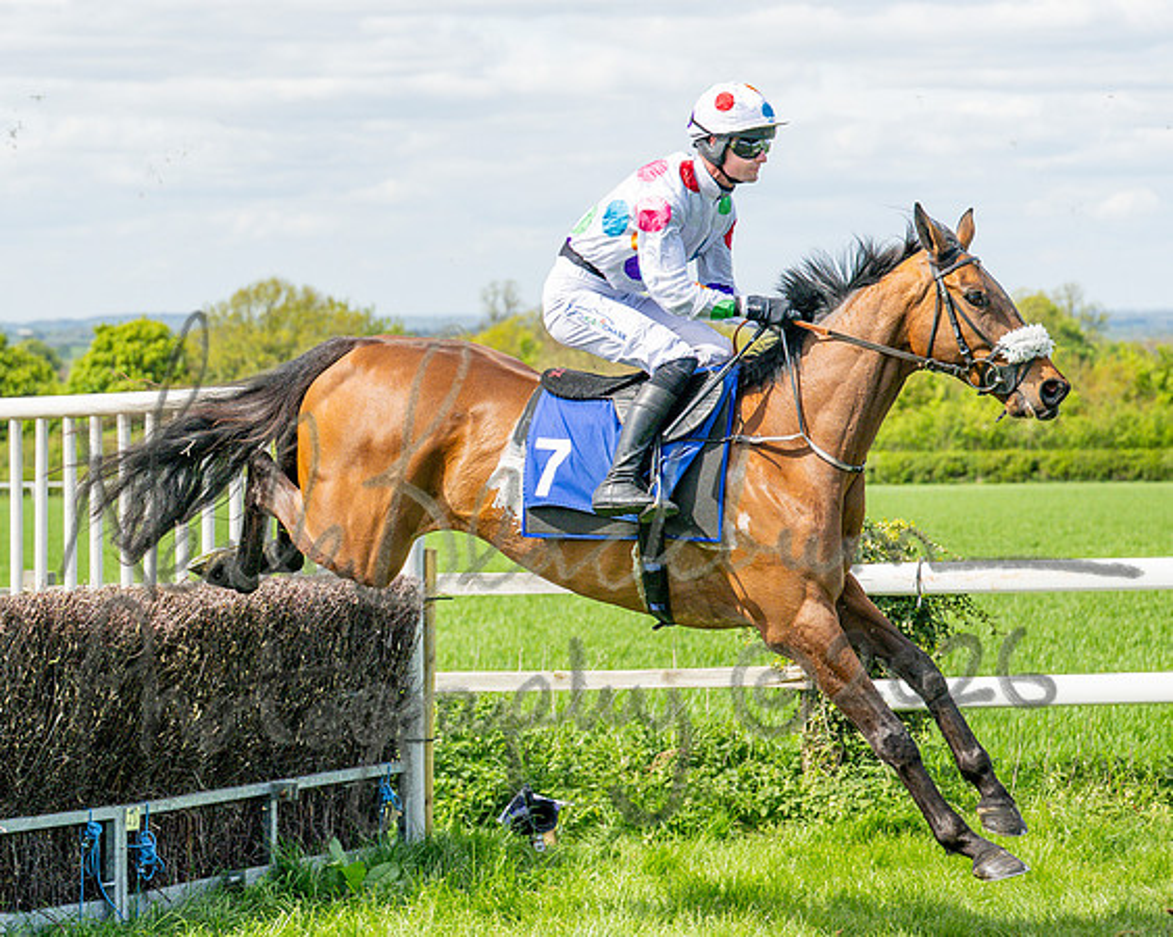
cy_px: 486
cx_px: 471
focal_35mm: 133
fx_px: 4614
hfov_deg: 14.5
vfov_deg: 11.6
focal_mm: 71
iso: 400
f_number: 4
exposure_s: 1/3200
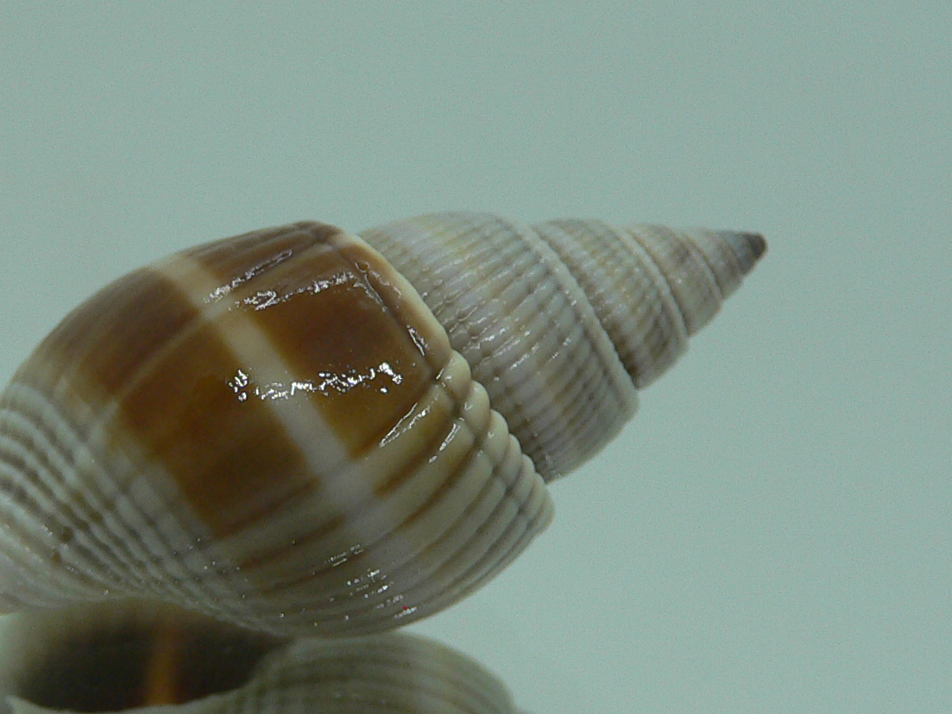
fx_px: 1760
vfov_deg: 22.8
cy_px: 479
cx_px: 307
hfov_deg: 30.0
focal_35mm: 64
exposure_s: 1/60
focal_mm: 4.6
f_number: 2.8
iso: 80
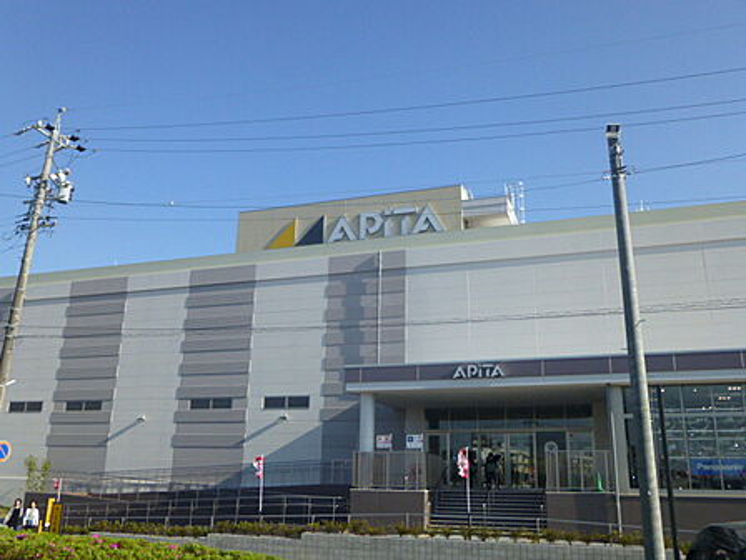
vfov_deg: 45.4
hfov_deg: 58.4
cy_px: 280
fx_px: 668
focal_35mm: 31
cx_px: 373
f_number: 10
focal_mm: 5.6
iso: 400
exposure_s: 1/500
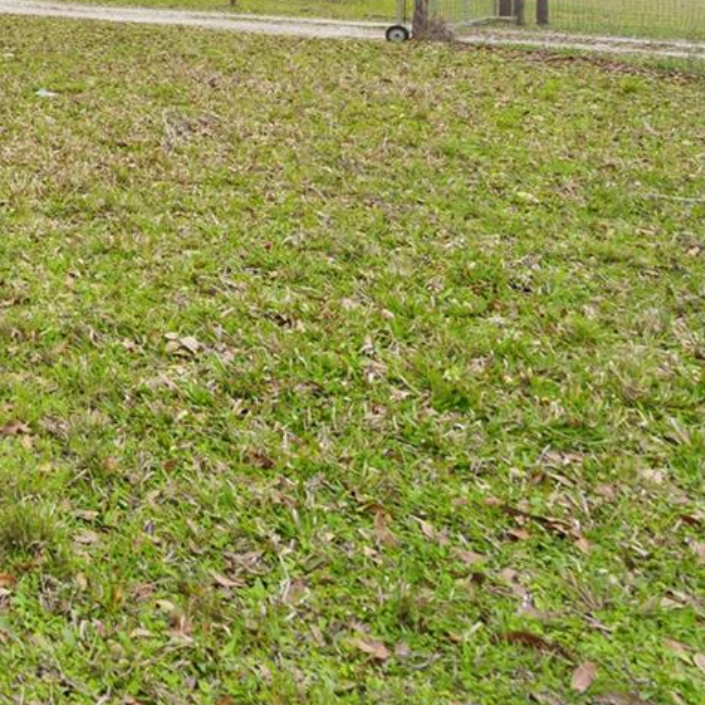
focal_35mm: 46
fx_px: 1060
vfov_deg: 32.6
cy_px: -61
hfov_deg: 27.7
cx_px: -297
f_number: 8
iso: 125
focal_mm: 16
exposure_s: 1/30
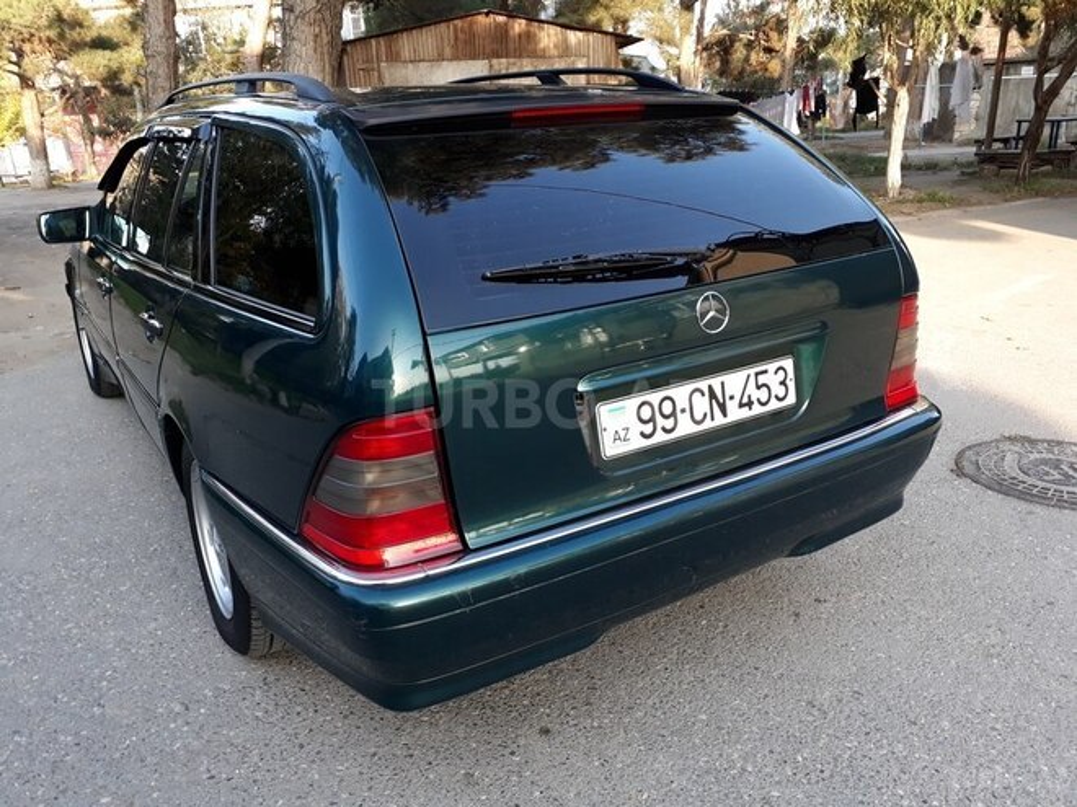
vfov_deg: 51.4
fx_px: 840
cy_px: 404
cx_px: 538
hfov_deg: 65.3
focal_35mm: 27
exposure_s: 1/100
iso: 50
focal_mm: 3.6
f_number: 1.9
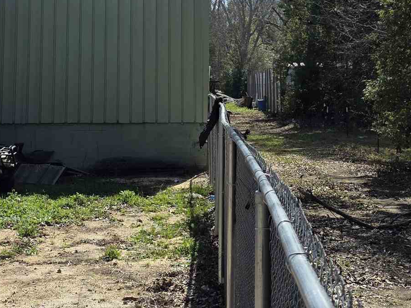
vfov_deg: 18.3
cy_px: -19
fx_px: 926
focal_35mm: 78
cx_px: 190
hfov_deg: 25.0
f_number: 1.7
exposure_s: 1/5447
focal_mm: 6.3
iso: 80
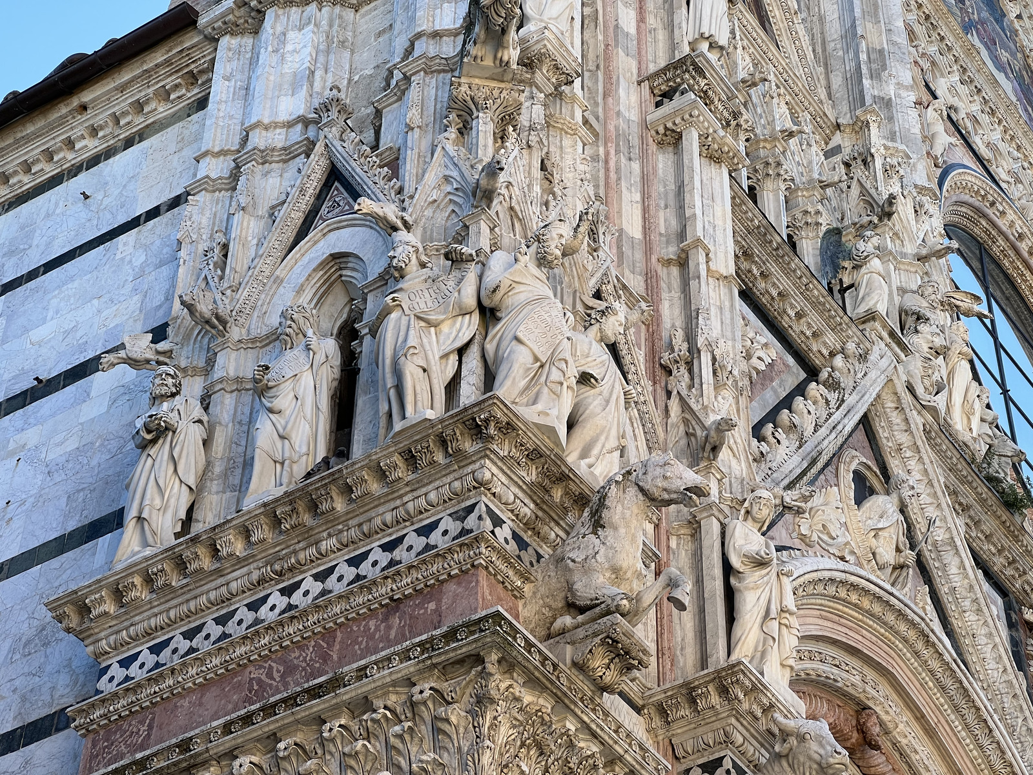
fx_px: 2298
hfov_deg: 25.3
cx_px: 516
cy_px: 388
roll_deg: -1.4
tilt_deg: +44.4
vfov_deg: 19.1
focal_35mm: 77
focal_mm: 9
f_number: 2.8
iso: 32
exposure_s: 1/193
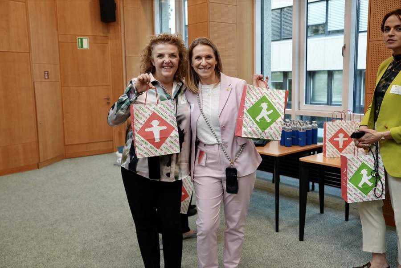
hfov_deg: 54.4
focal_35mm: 35
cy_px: 134
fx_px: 390
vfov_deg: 37.9
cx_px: 200
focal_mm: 35
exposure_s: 1/160
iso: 3200
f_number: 4
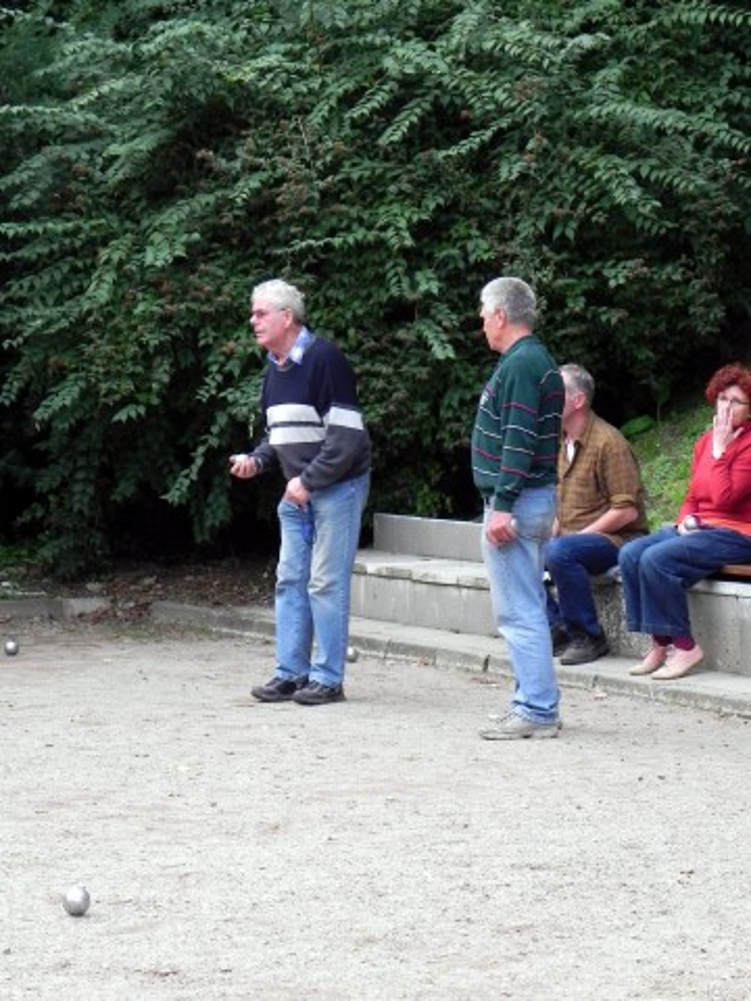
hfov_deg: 11.5
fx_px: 3732
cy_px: 500
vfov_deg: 15.3
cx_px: 376
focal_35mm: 129
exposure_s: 1/73.6
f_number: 4.5
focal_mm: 23
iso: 160
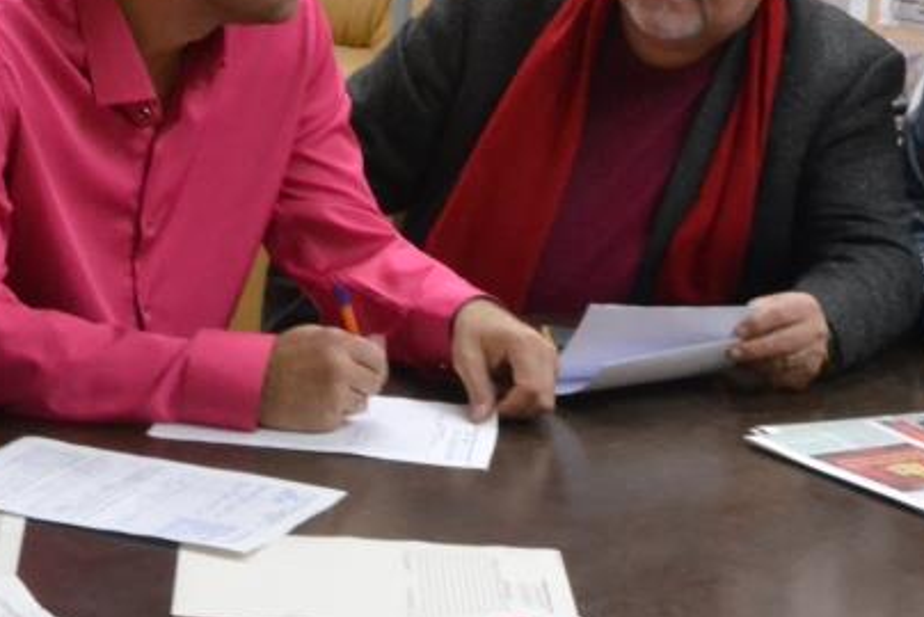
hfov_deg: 17.9
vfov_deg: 11.9
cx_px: 371
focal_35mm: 114
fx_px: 2928
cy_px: 15
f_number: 18
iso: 3200
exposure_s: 1/25
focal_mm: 30
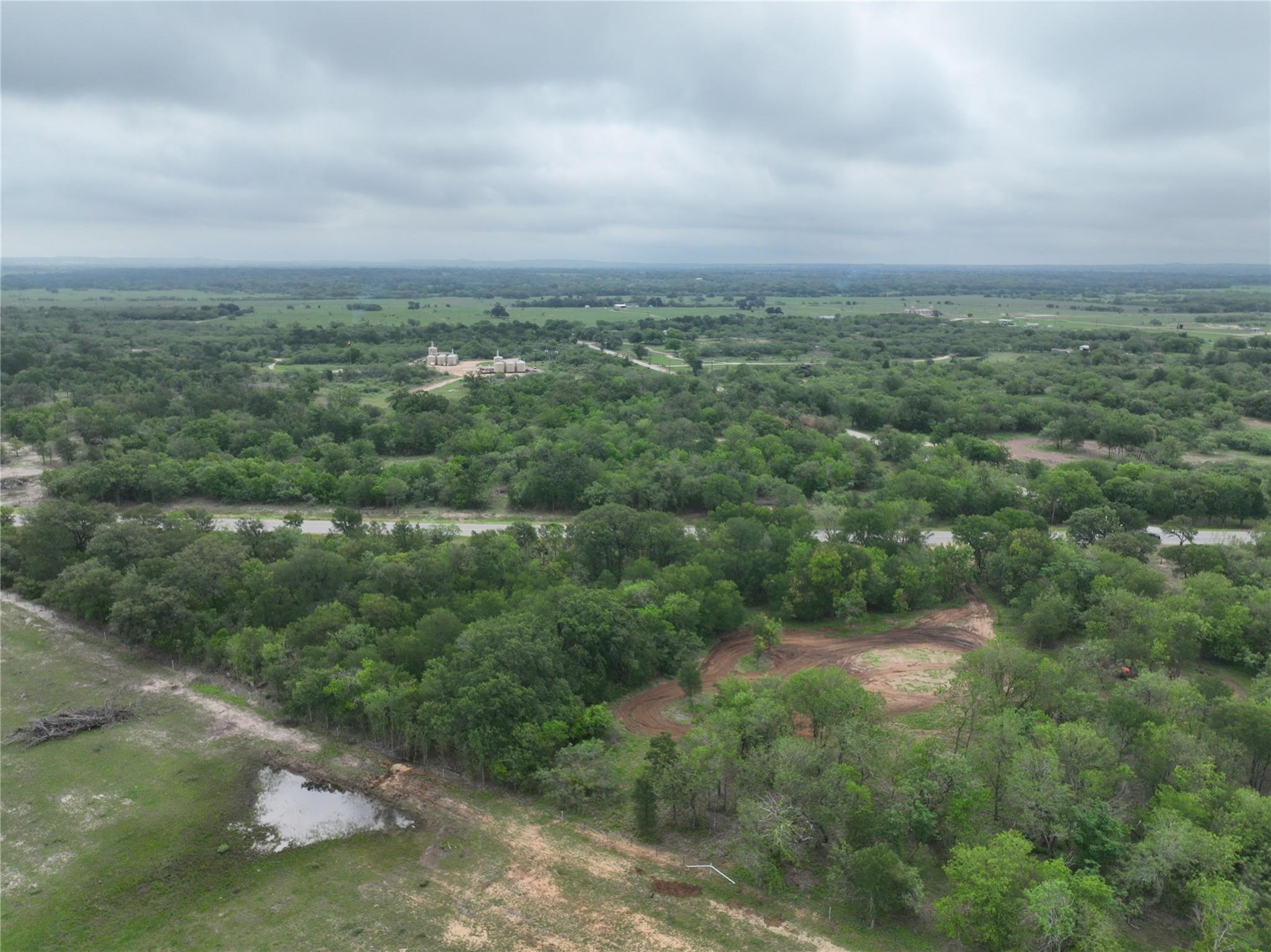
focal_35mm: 24
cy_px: 476
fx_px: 881
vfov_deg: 56.8
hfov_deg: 71.6
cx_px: 636
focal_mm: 12.29
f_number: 2.8
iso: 100
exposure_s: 1/1250
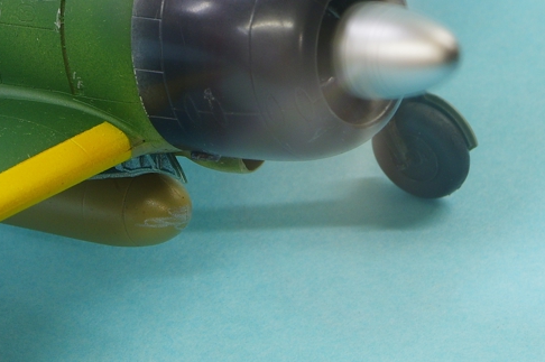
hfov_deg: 6.1
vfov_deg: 4.1
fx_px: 5081
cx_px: -46
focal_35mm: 336
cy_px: 119
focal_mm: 68
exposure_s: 1
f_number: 13
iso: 100
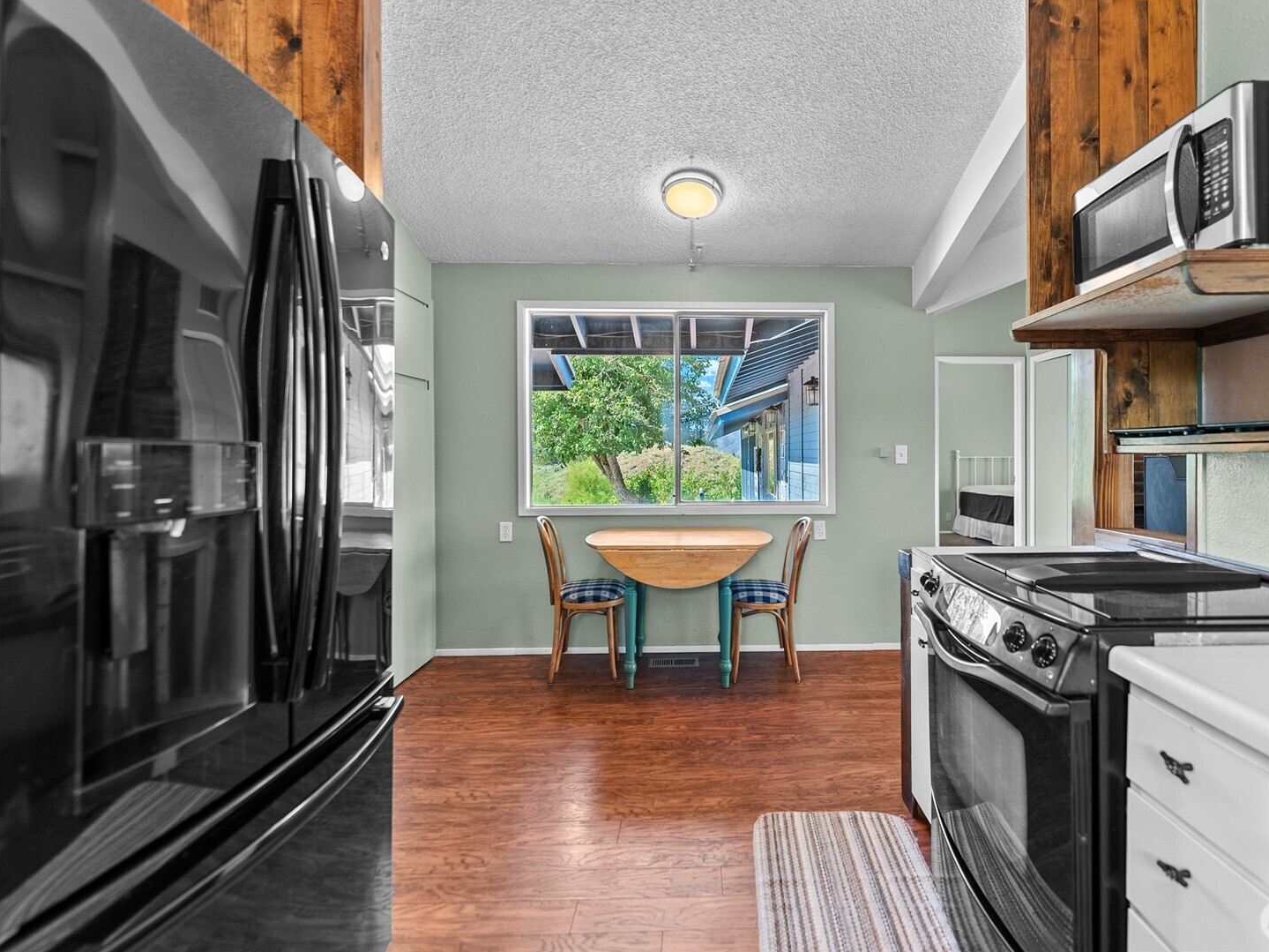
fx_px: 640
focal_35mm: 17
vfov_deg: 73.2
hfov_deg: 88.9
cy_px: 455
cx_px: 727
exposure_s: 1/2.5
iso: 400
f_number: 2.8
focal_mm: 15.4
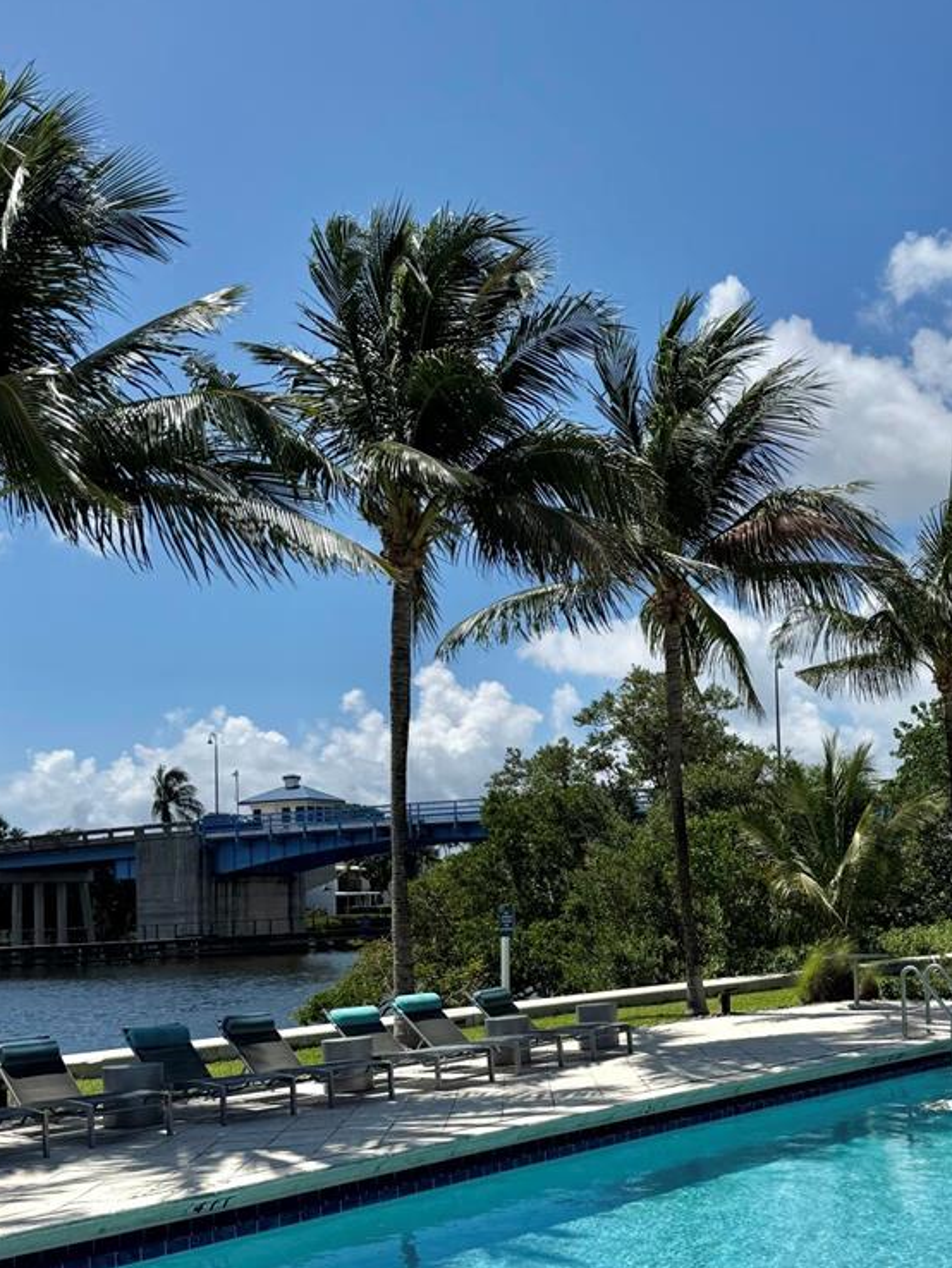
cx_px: 658
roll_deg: +2.7
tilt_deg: +2.5
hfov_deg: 36.3
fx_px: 1429
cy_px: 828
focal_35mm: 39
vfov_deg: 47.2
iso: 80
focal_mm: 6.76
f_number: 1.78
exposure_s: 1/9009
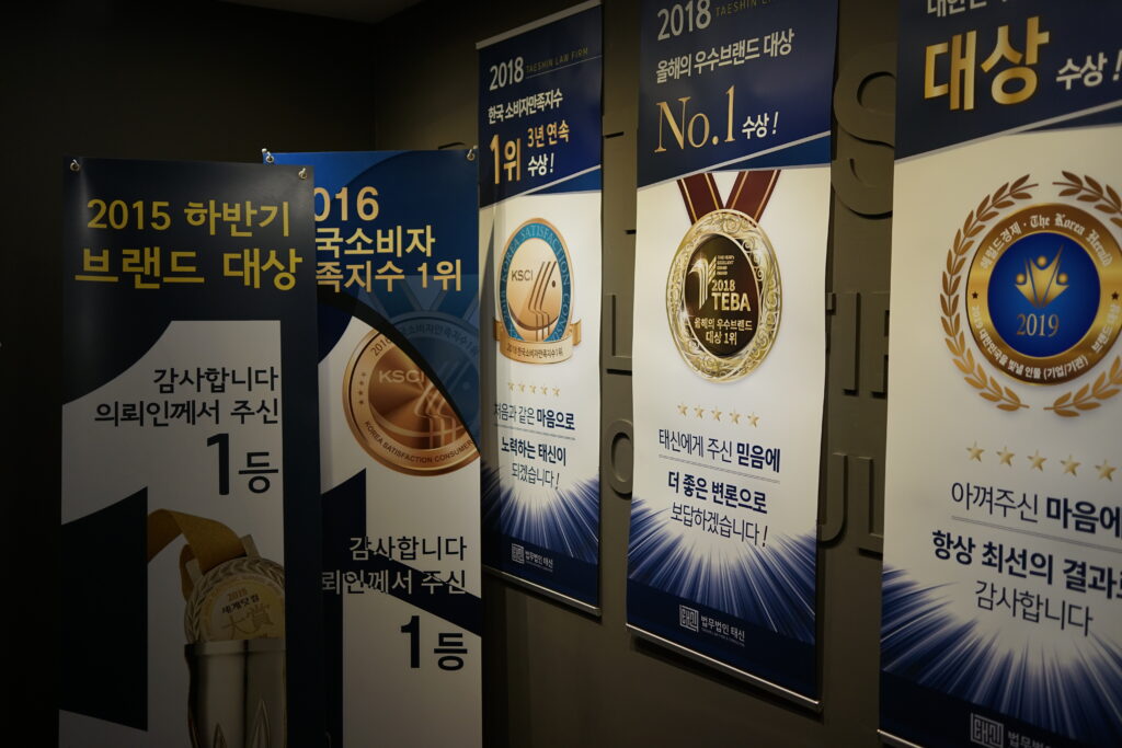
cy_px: 374
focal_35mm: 35
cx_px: 561
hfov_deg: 54.4
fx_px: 1091
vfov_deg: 37.9
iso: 400
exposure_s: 1/100
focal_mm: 35
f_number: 2.8
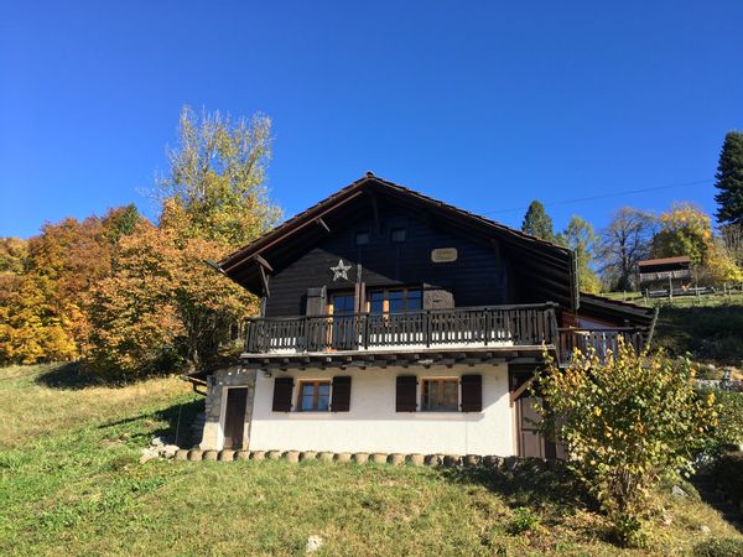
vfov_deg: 48.2
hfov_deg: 61.7
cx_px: 372
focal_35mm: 29
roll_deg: -2.0
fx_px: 622
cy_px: 278
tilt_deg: +21.1
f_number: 2.2
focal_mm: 4.15
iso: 25
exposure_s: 1/610
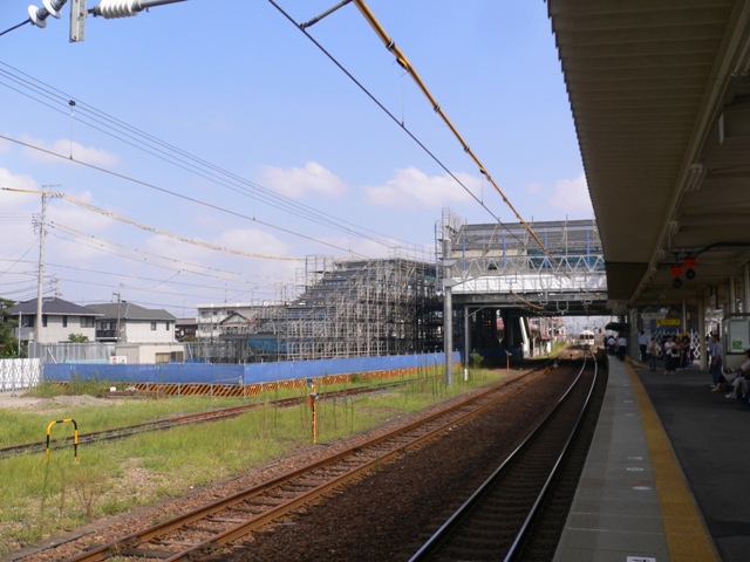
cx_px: 375
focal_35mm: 35
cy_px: 281
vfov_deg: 40.7
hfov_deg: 52.6
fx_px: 758
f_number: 5.6
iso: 80
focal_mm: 5.8
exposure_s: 1/320
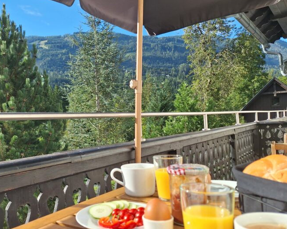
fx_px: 297
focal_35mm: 35
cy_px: 130
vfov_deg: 42.1
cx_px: 81
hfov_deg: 50.0
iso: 40
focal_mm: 5.54
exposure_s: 1/2028
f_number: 1.8
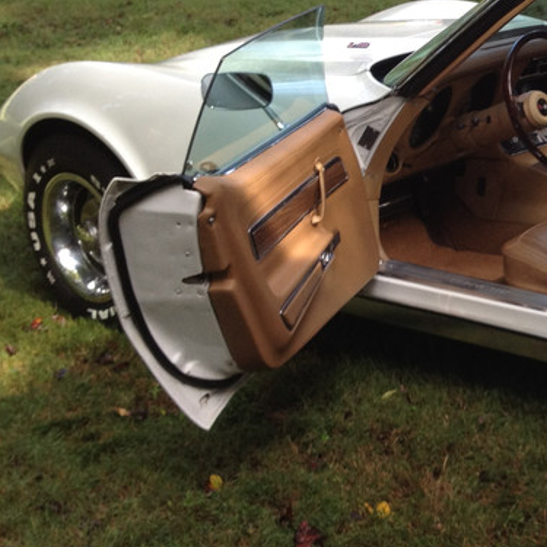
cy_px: 311
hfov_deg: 18.4
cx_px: 705
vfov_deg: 19.7
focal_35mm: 88
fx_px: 1573
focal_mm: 4.28
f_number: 2.4
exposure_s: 1/120
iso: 64
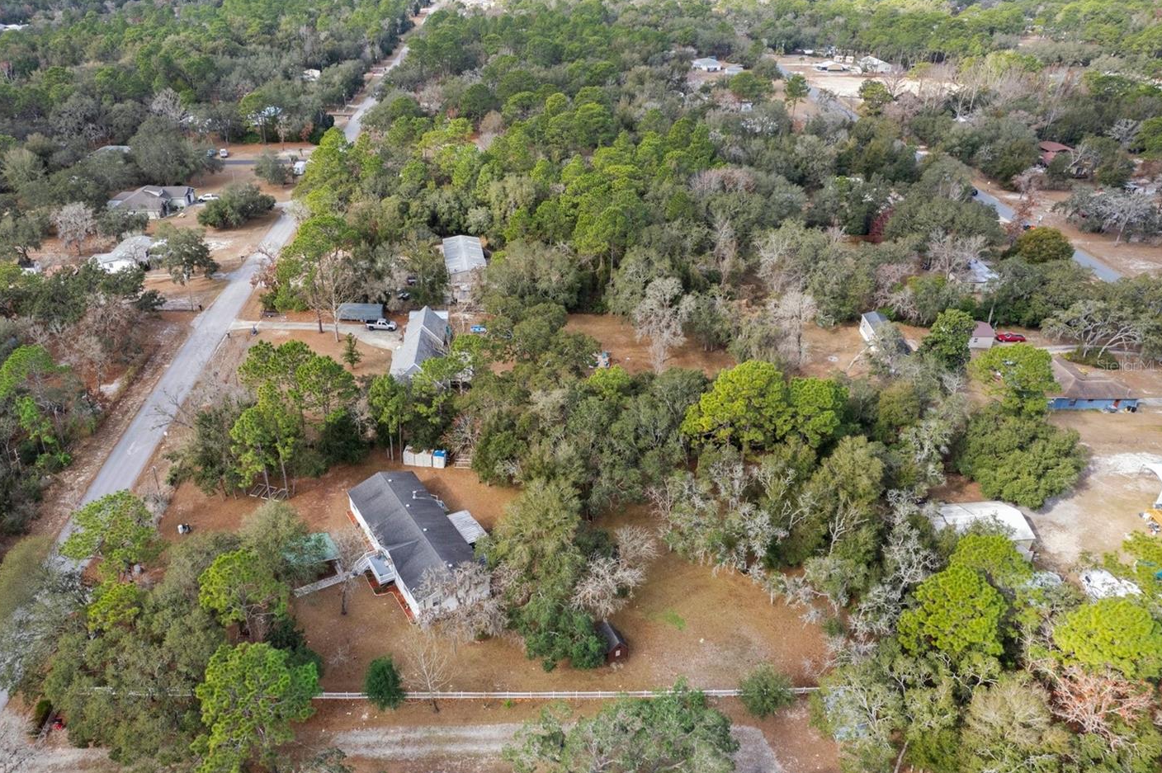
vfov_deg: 51.2
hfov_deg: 71.3
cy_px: 365
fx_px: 806
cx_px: 510
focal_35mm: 25
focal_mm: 8.38
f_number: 2.8
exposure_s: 1/500
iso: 100
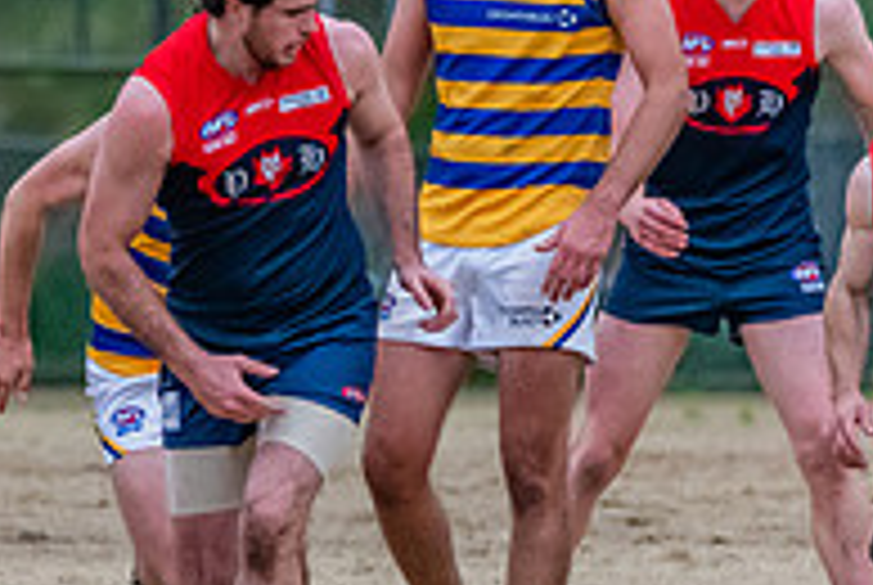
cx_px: 155
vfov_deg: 0.9
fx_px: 39004
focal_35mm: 1606
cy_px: 256
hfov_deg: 1.3
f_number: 6
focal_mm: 450
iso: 6400
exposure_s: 1/1600
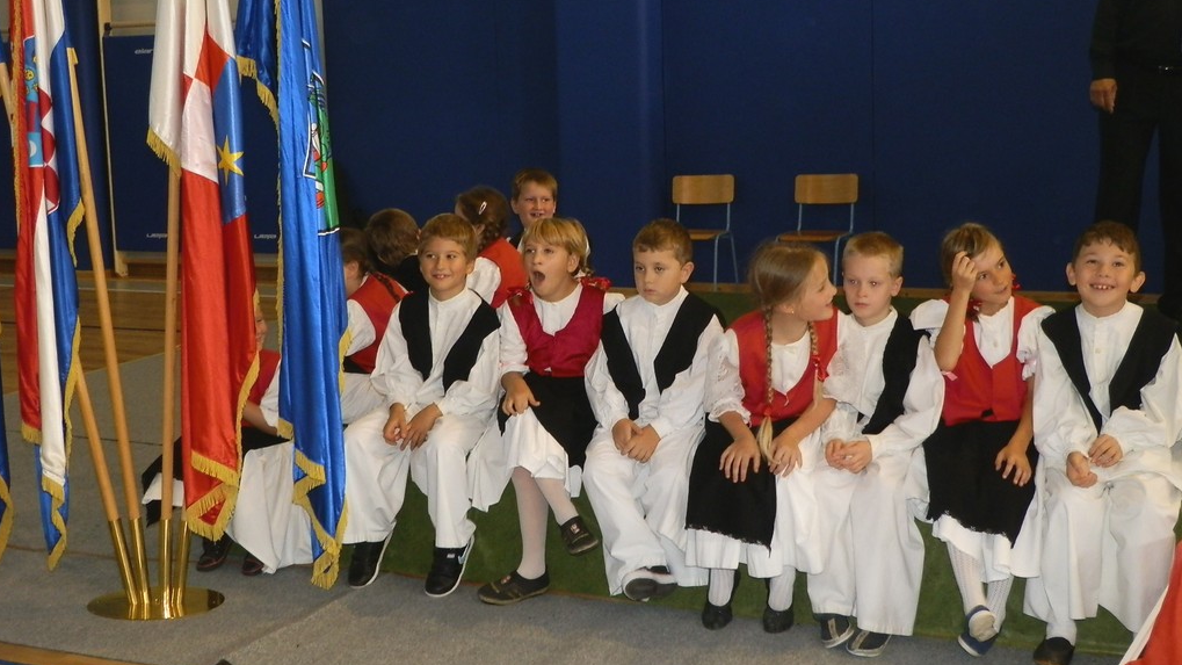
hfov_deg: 44.6
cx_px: 589
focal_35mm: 46
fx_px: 1442
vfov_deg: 25.9
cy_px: 289
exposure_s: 1/60
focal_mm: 7.6
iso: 200
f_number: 3.6
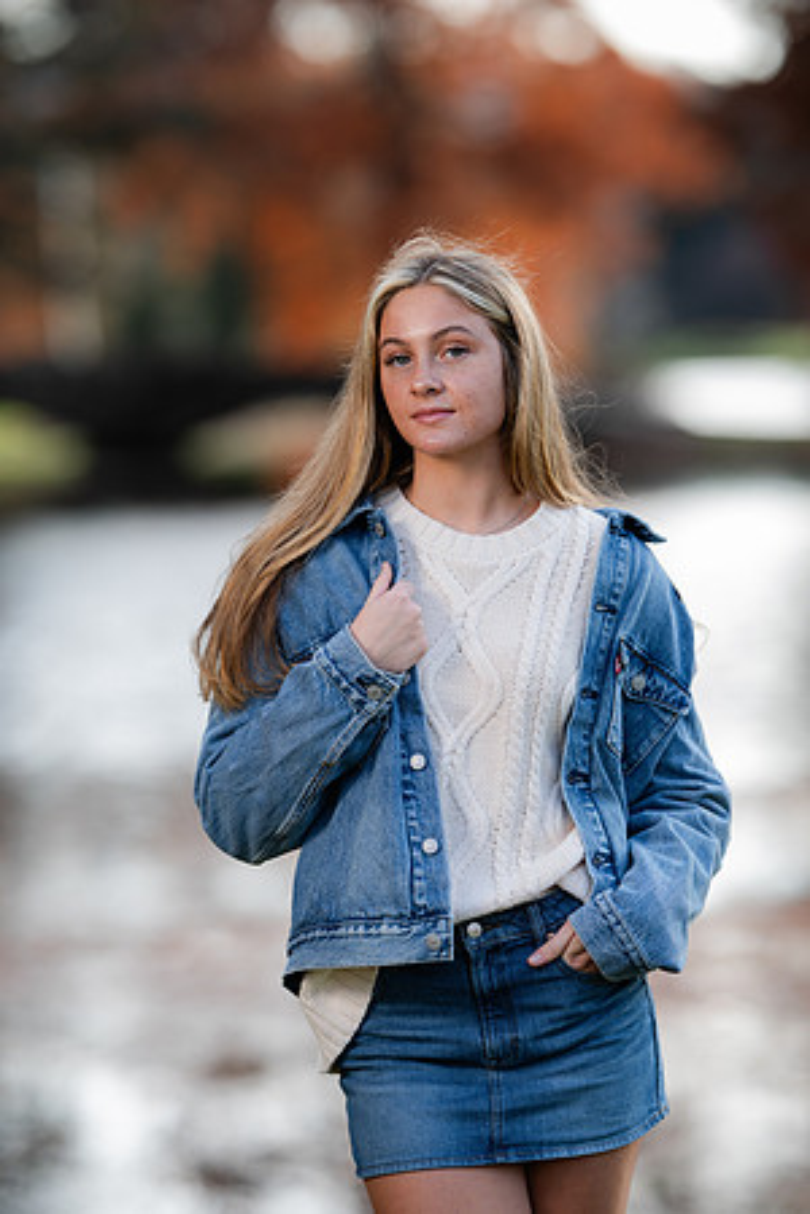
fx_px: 4556
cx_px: 405
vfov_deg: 15.2
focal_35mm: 135
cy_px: 607
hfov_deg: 10.2
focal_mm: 135
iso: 200
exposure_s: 1/640
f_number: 2
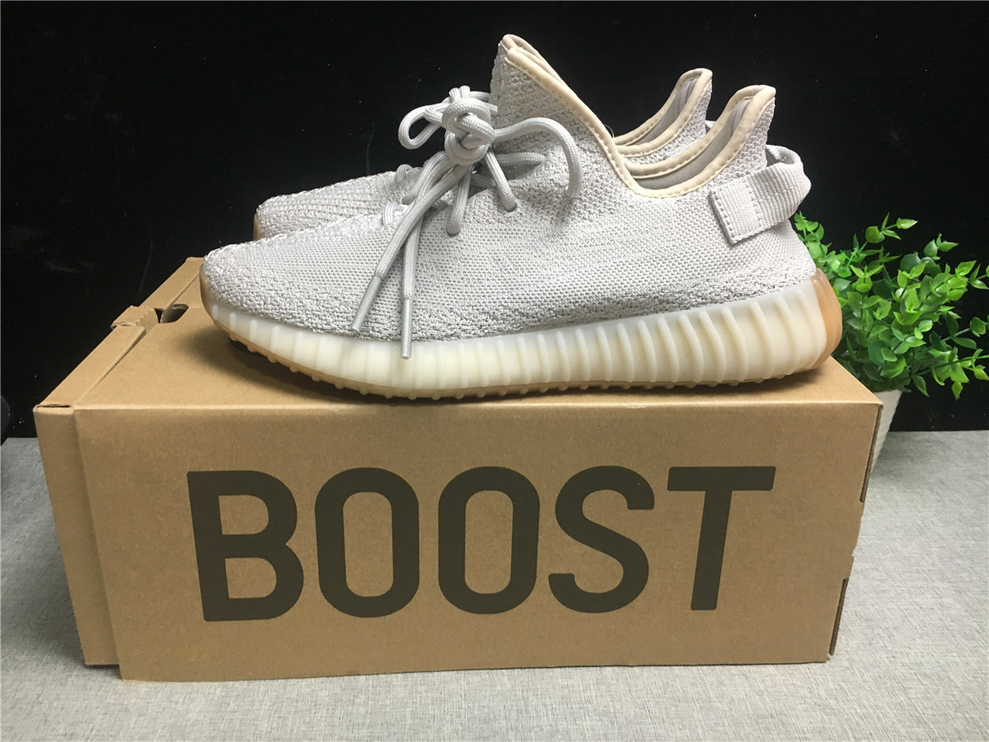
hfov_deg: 61.7
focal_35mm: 29
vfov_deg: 48.2
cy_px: 371
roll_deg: -0.6
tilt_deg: -21.5
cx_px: 494
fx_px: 829
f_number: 2.2
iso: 125
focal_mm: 4.15
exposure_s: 1/33
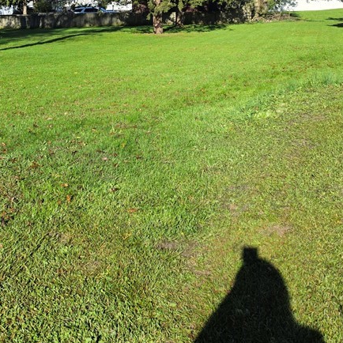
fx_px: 538
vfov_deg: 32.5
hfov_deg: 35.3
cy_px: -1
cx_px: 145
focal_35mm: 48
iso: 64
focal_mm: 6.5
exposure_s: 1/4648
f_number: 1.4
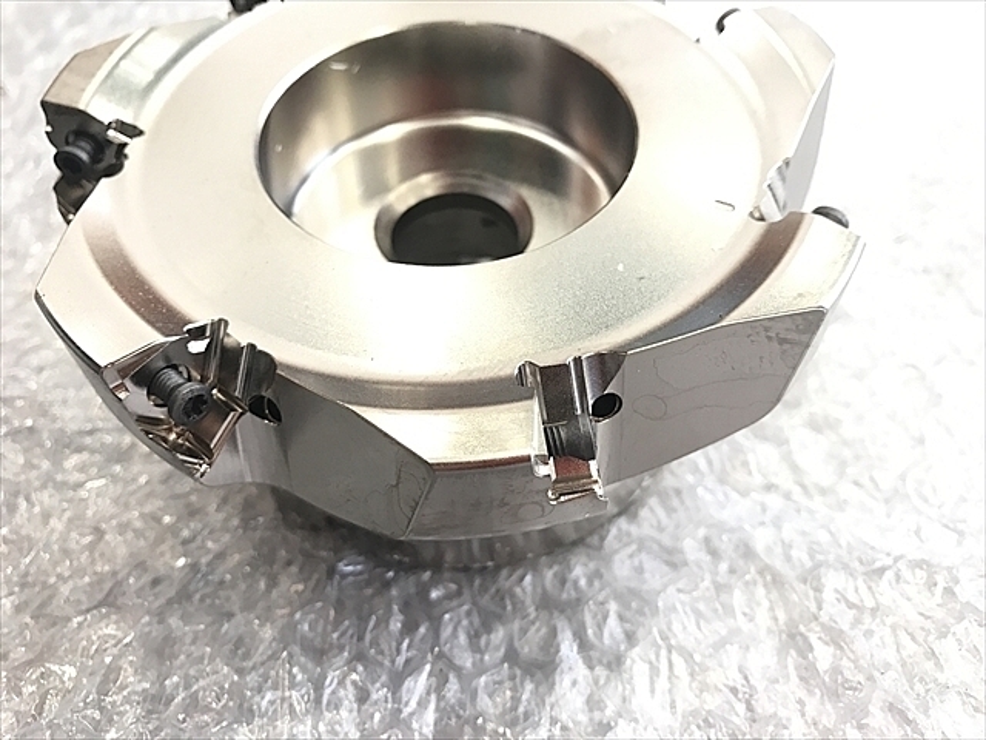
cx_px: 493
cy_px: 370
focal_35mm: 28
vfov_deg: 49.7
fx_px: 798
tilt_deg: -54.1
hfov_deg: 63.4
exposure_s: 1/24
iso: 40
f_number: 1.8
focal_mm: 3.99
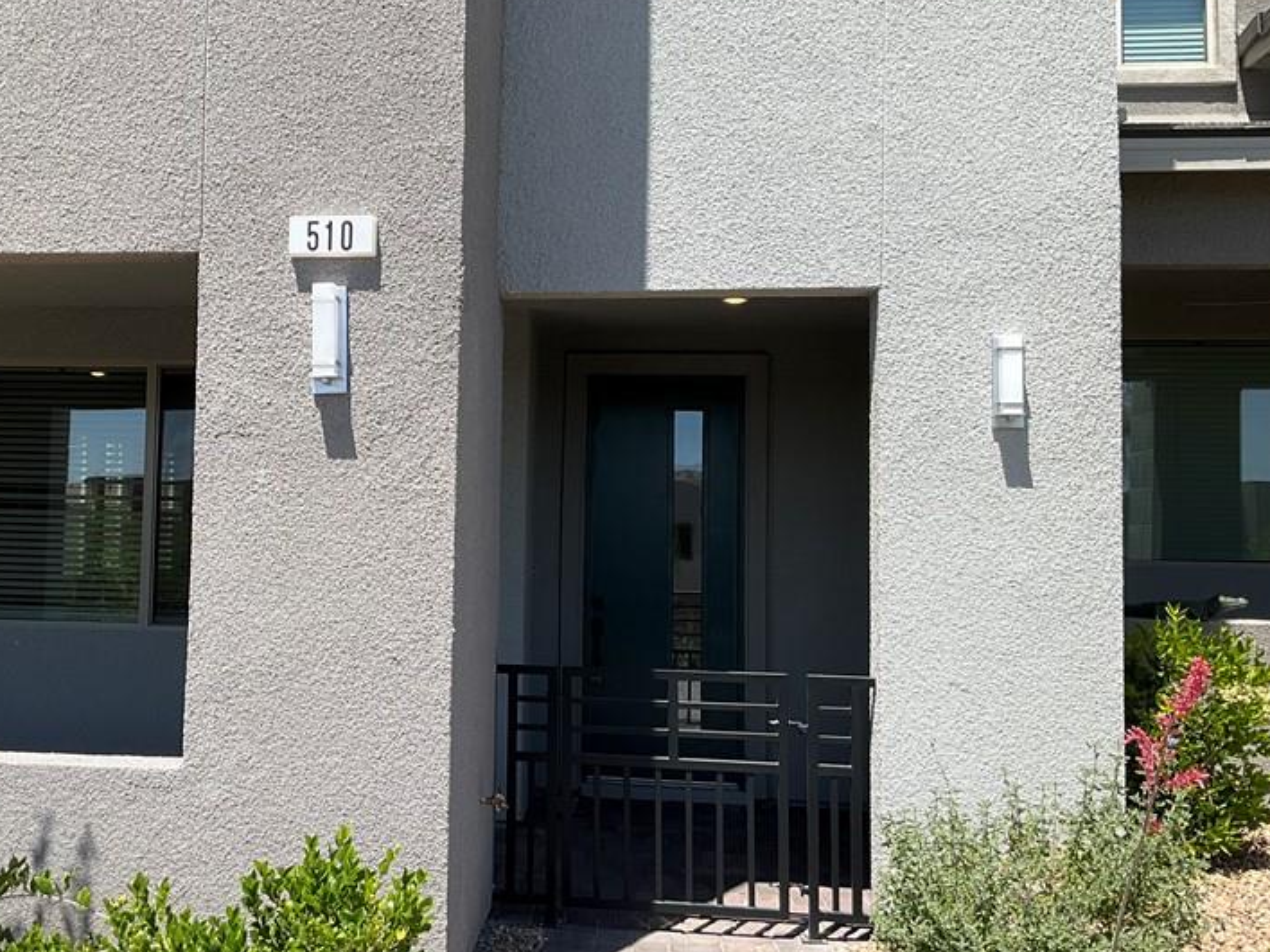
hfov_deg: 44.0
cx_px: 406
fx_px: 1541
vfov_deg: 34.3
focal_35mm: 42
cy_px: 435
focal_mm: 3
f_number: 1.8
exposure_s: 1/1377
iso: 25
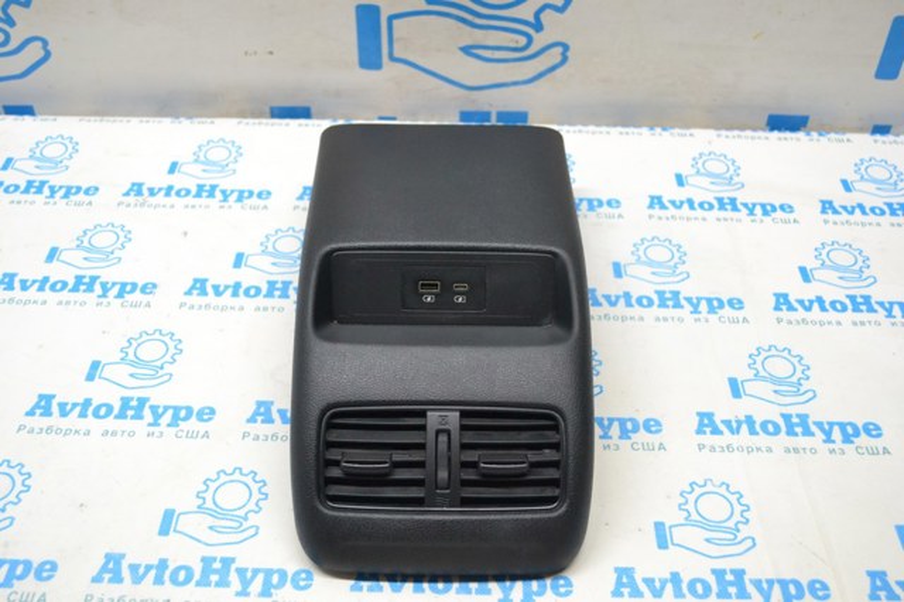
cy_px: 301
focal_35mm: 39
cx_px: 452
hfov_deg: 49.6
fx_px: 979
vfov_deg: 34.2
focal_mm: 26
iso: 1600
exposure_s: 1/250
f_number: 4.2
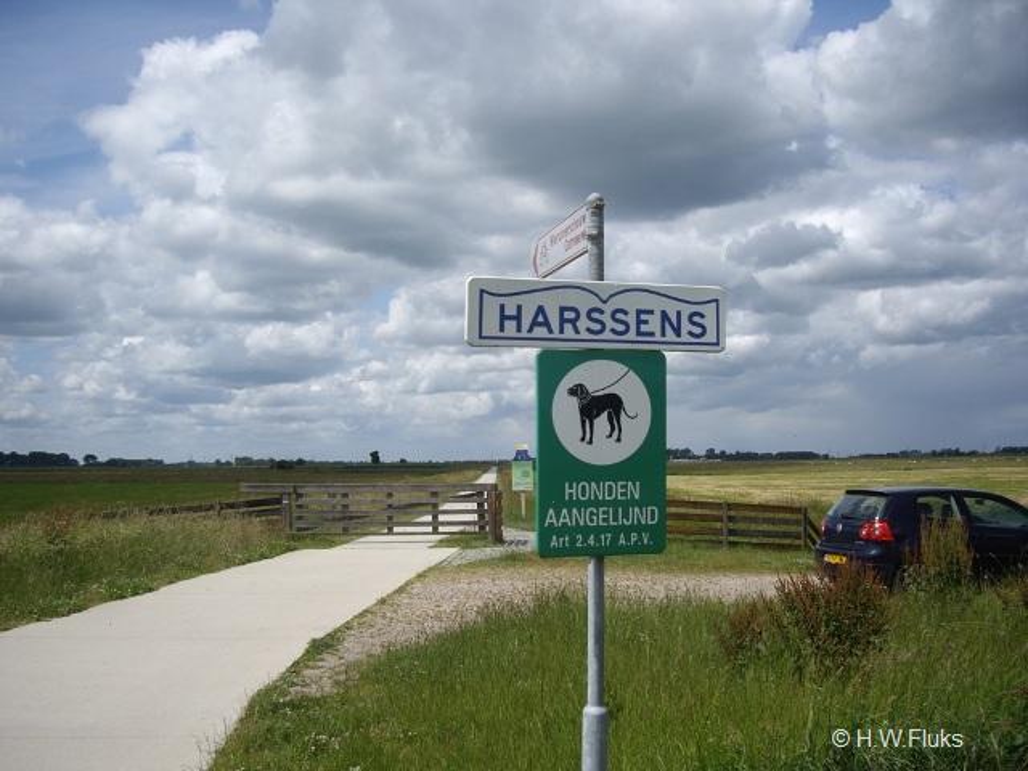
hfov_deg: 49.0
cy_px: 386
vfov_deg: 37.7
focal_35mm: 38
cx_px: 514
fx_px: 1128
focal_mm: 7.9
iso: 64
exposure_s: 1/200
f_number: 8
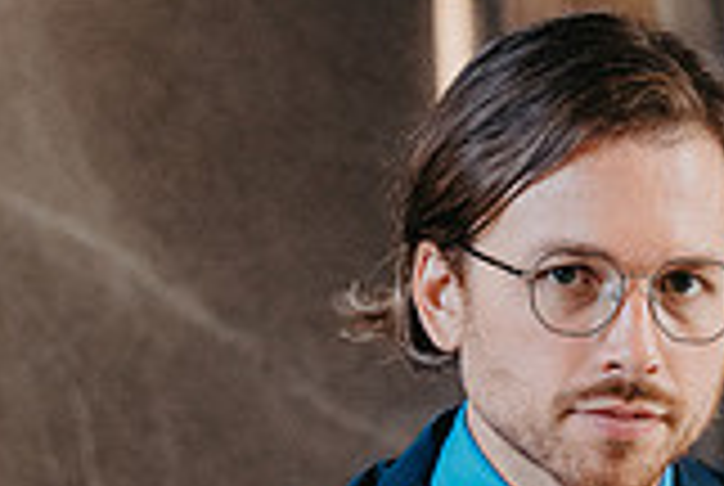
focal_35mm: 252
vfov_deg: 5.4
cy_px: 601
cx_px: 1075
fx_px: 5077
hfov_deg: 8.0
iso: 1600
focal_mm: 70
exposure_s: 1/200
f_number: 5
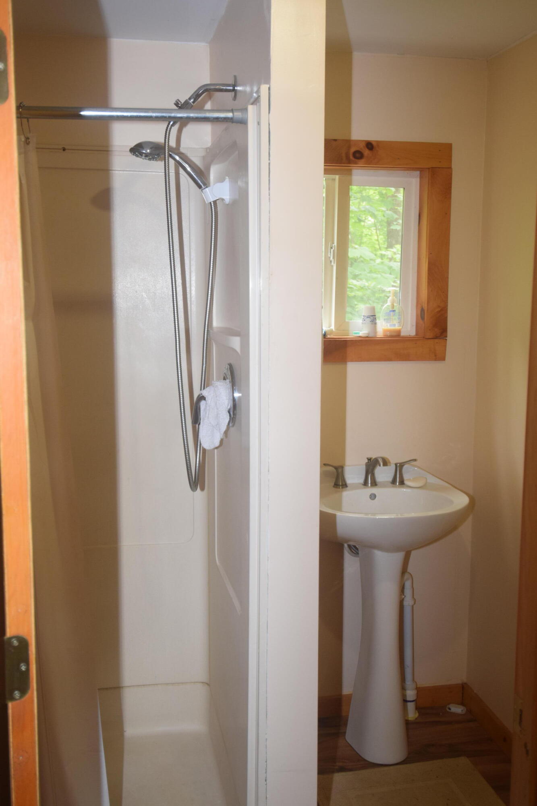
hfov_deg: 36.9
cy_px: 403
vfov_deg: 53.1
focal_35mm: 36
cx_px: 268
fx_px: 806
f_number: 4
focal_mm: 24
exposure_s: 1/60
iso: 900
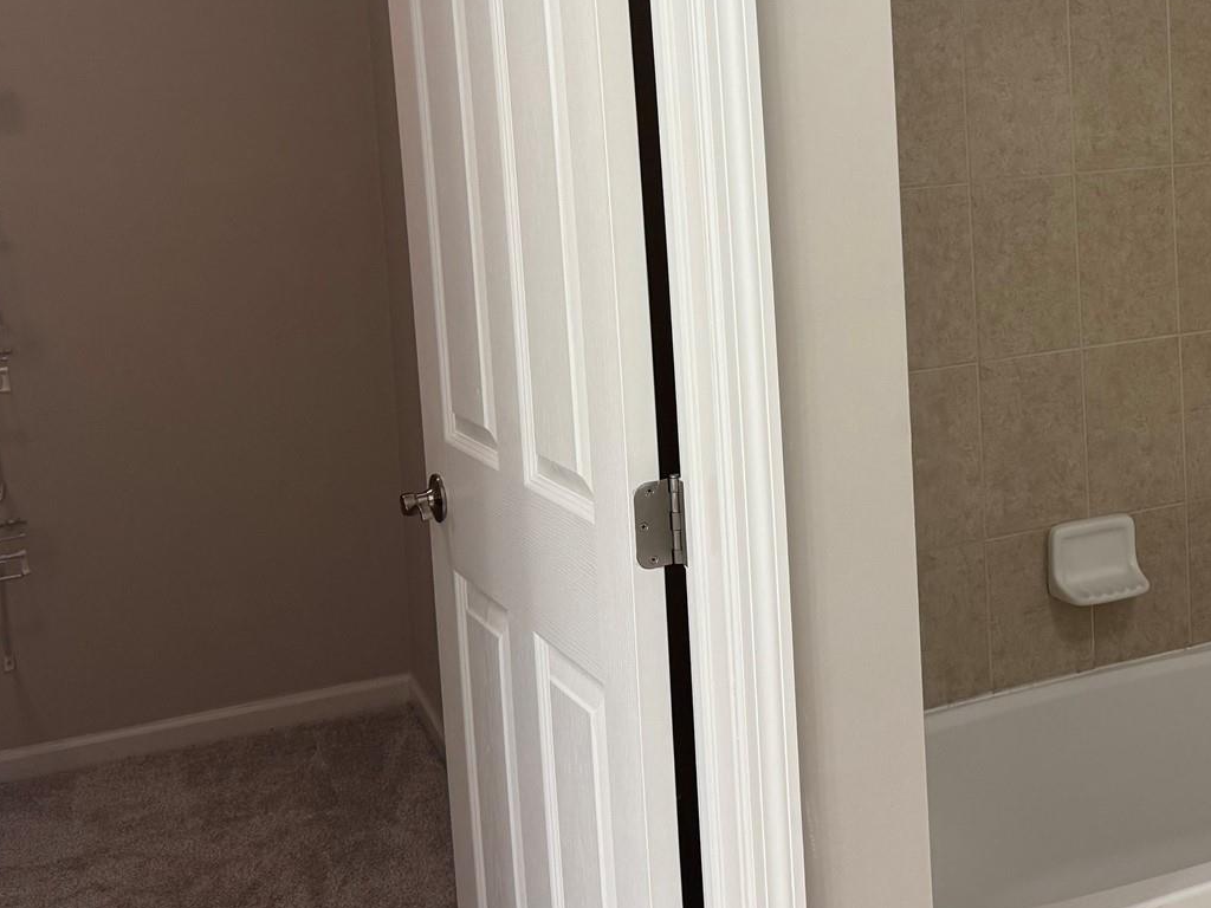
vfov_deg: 29.7
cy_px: 215
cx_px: 957
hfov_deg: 38.3
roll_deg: +2.5
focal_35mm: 48
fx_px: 1679
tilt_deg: -5.9
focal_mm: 6.76
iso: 250
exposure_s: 1/60
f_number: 1.78
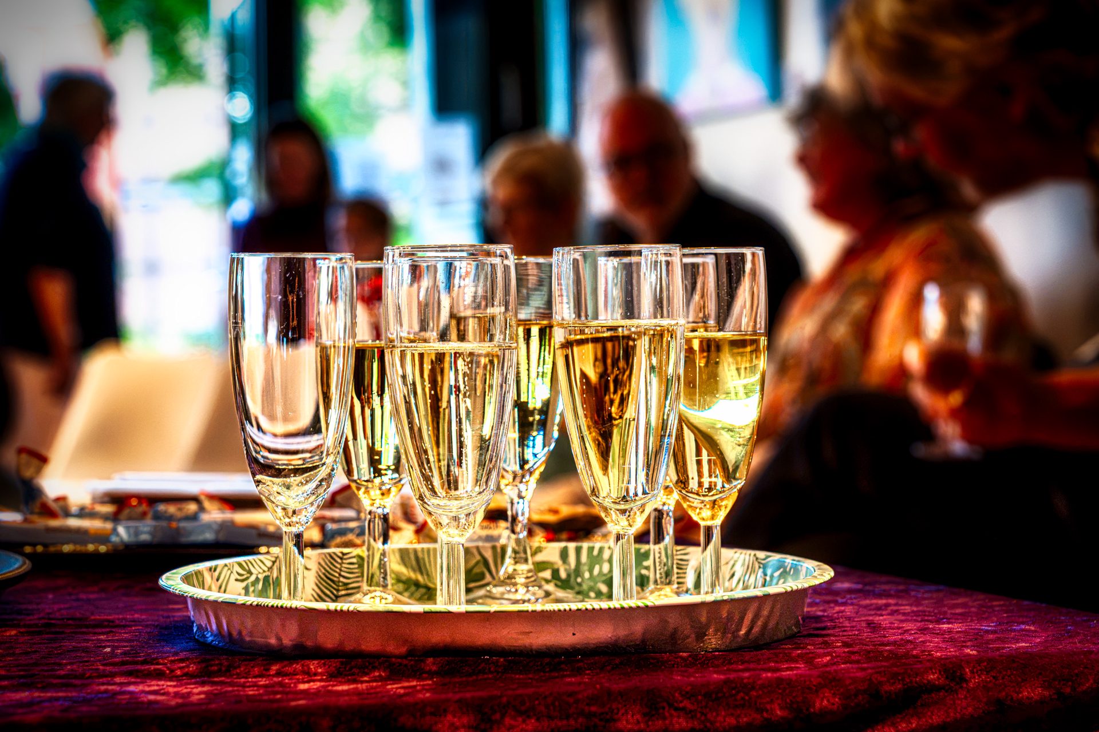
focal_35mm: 87
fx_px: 2655
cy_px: 366
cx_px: 550
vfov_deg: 15.7
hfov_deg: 23.4
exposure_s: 1/100
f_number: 8
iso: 2500
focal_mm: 87
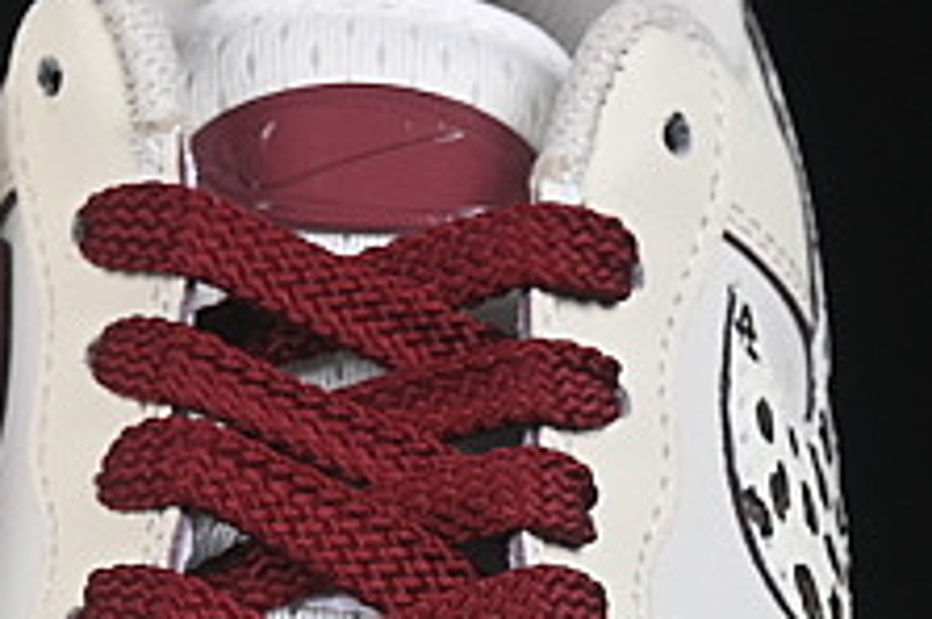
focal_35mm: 364
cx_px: -109
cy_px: 945
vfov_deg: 3.7
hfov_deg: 5.6
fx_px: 9410
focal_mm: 50
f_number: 8
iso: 160
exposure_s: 1/80
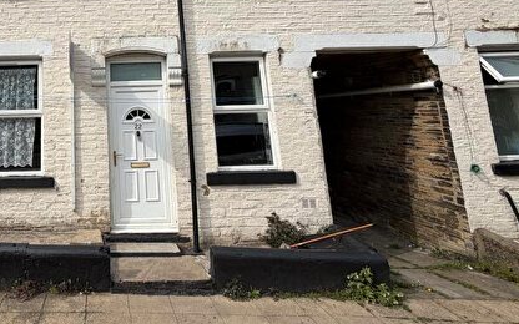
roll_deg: +2.5
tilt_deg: +10.6
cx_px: 109
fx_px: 354
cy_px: 55
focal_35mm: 25
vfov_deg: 46.2
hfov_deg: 66.3
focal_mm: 2.22
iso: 20
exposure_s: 1/914
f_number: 2.2
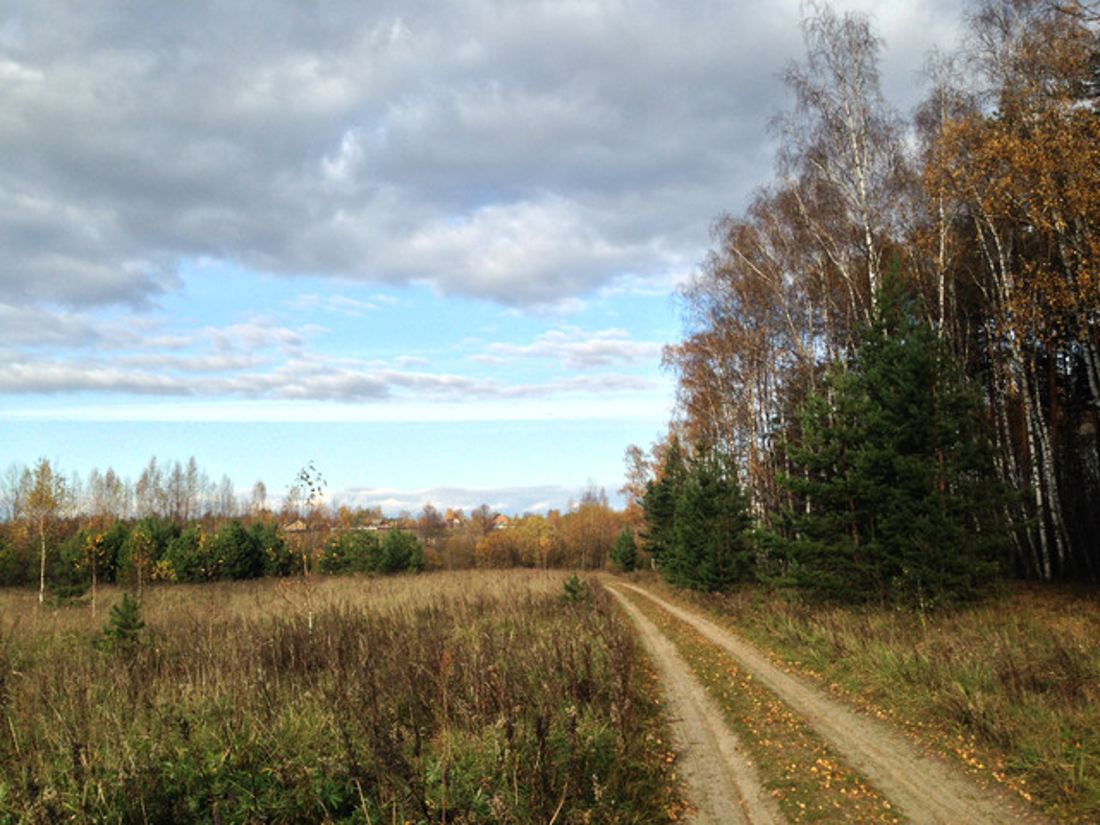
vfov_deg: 42.9
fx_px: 1049
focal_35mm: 33
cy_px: 412
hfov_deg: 55.4
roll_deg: +2.1
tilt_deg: +6.5
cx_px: 550
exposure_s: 1/1595
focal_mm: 4.12
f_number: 2.4
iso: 50
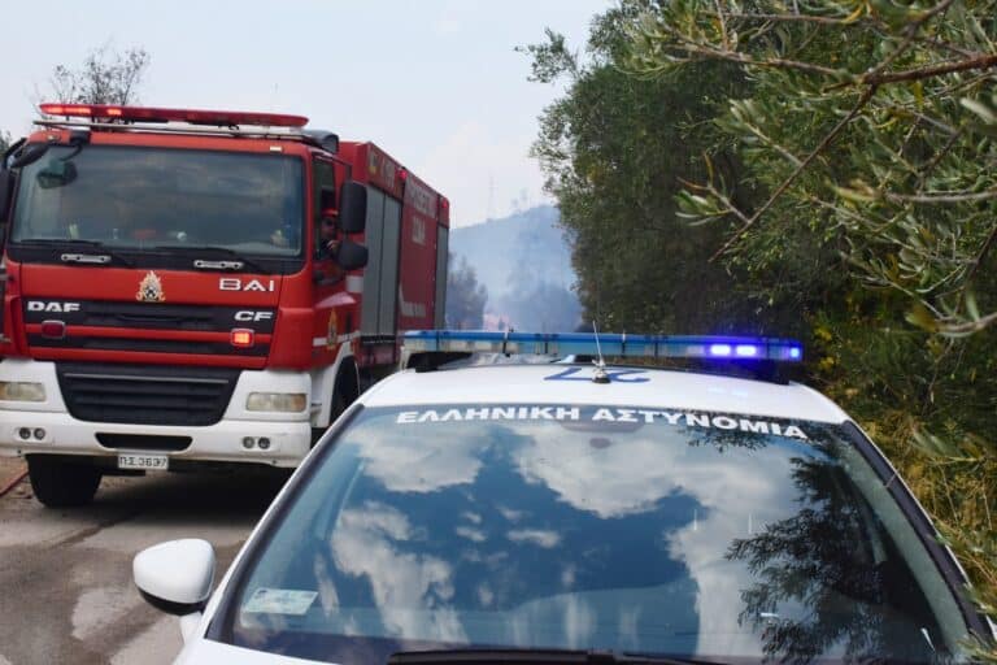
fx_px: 1578
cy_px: 332
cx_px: 498
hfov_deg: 35.1
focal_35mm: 57
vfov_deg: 23.8
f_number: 16
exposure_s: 1/1000
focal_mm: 38
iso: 1000
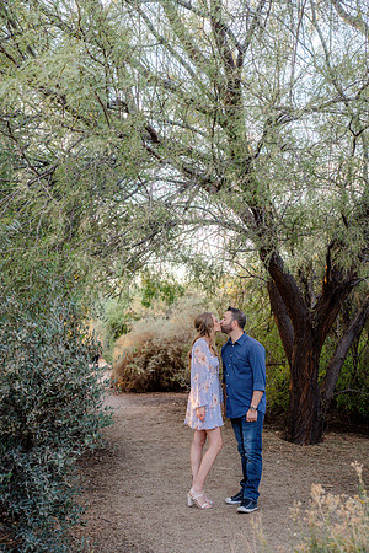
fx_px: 907
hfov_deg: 23.0
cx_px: 184
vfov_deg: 33.9
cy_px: 276
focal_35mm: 59
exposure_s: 1/250
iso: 1000
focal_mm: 59
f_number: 4
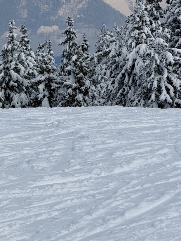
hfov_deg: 4.6
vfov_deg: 6.1
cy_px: -12
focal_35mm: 322
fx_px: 2244
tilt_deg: -0.8
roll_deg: +0.8
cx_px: 29
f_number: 2.8
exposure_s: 1/1399
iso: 20
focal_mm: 16.89
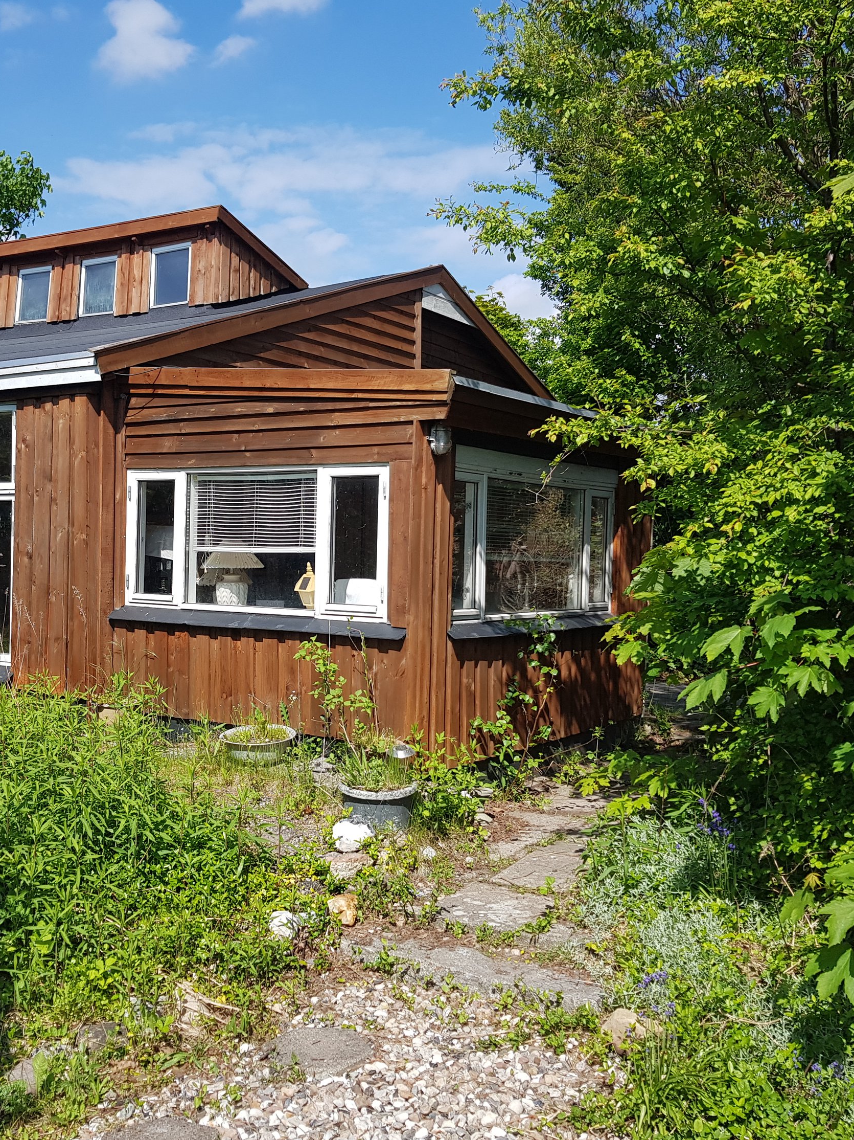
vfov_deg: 52.6
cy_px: 574
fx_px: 1152
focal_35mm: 35
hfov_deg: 40.4
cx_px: 322
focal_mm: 4.2
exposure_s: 1/1924
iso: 40
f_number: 1.7
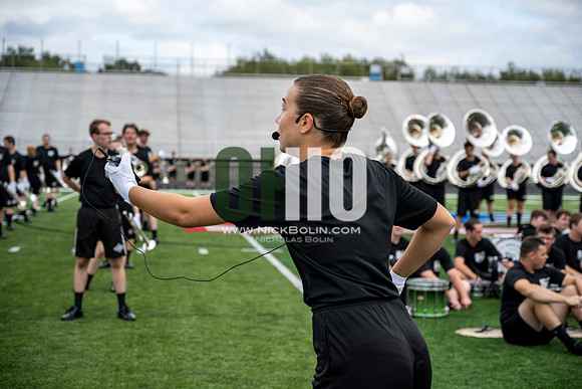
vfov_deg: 19.5
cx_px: 291
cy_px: 194
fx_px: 1132
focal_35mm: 70
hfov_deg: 28.8
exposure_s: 1/800
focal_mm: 70
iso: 250
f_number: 4
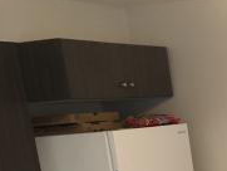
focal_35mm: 99
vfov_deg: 14.1
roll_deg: +4.4
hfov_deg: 16.8
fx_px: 650
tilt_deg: -10.9
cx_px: 395
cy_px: 249
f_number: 1.8
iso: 100
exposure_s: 1/6
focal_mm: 4
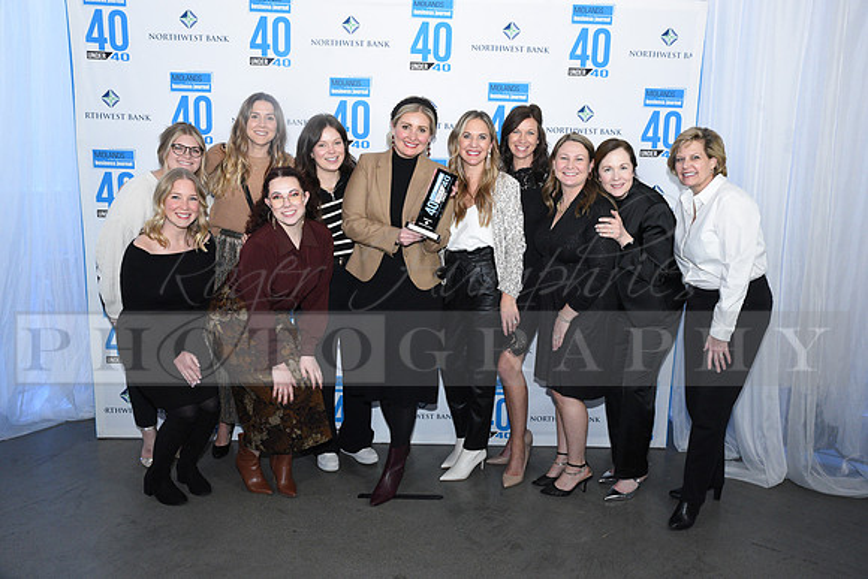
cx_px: 434
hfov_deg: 60.3
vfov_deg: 42.3
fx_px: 748
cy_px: 290
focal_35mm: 31
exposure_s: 1/125
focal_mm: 31
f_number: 7.1
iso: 3600
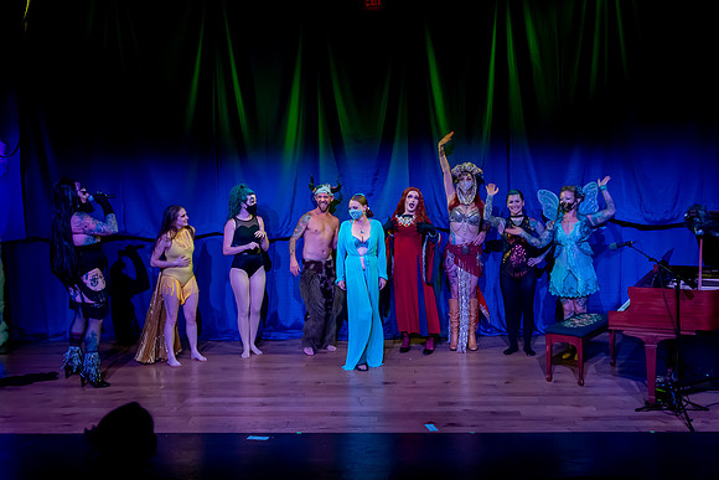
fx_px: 782
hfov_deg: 49.4
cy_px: 213
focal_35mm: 39
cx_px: 355
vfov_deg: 34.1
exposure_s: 1/125
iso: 3200
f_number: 2.8
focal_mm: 32
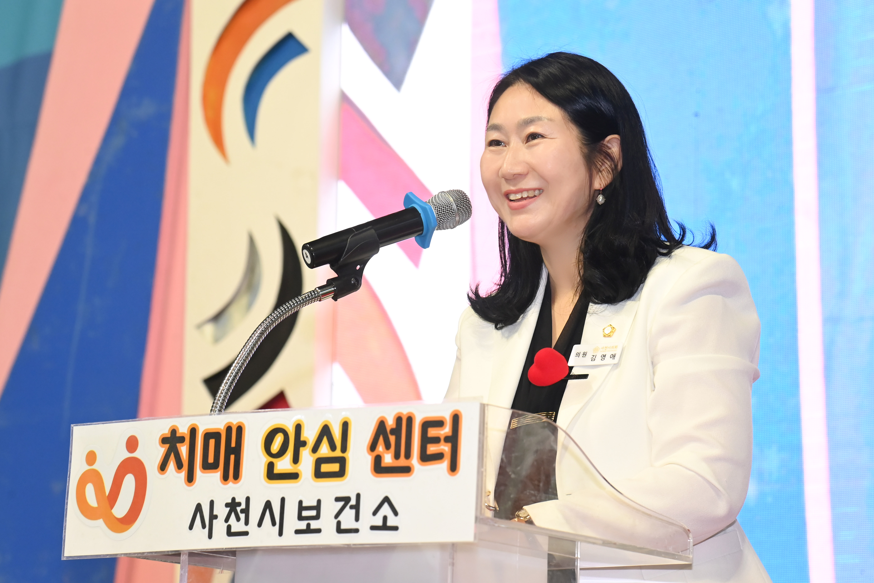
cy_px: 292
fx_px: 2913
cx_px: 437
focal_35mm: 120
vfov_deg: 11.4
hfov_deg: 17.1
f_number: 6.3
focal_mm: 120
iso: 2500
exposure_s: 1/250
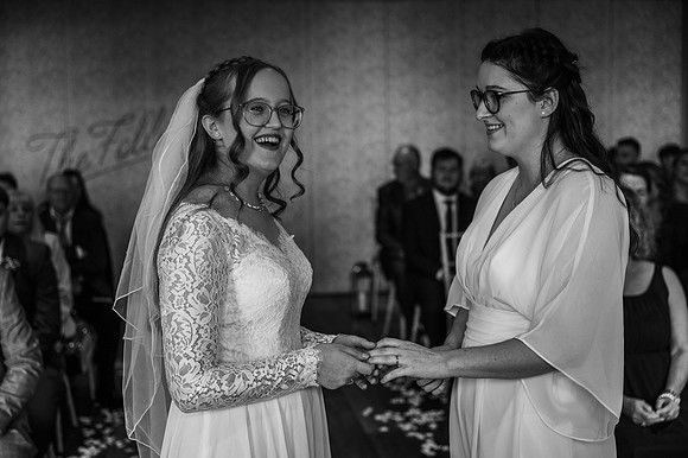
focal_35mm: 52
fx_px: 993
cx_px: 344
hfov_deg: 38.2
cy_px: 229
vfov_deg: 26.0
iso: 500
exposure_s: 1/200
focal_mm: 52
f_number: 3.2
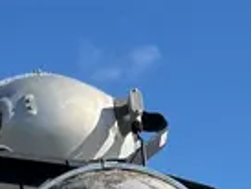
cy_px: 671
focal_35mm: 139
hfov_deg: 14.1
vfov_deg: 8.1
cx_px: 51
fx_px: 1009
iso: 50
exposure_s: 1/3521
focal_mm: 5.1
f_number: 1.6
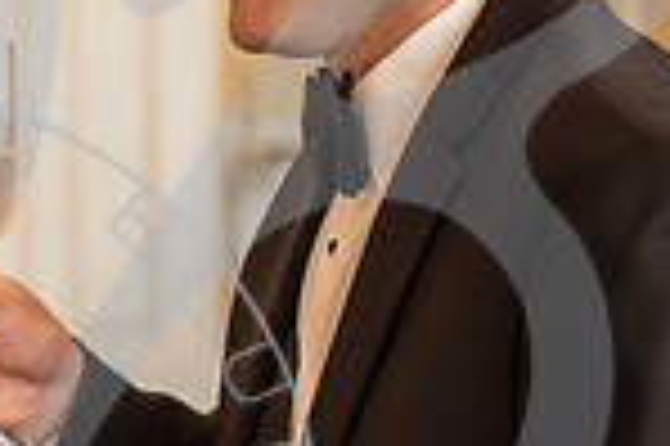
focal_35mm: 187
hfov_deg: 11.0
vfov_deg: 7.3
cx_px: 85
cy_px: 169
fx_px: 3476
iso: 400
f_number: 2.8
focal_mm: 48
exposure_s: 1/160
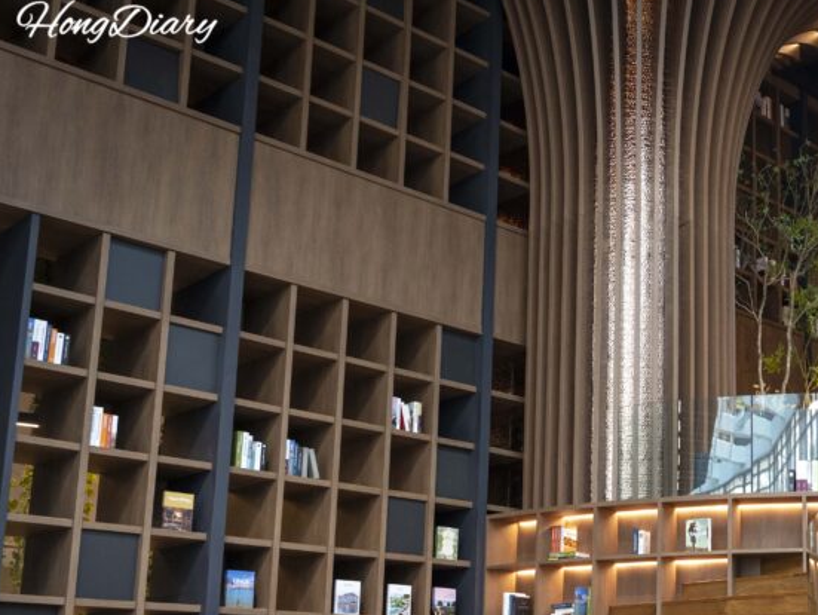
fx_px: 1182
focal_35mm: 50
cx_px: 736
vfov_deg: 28.6
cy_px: 484
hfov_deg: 35.9
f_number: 4
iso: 2000
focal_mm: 28
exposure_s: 1/160
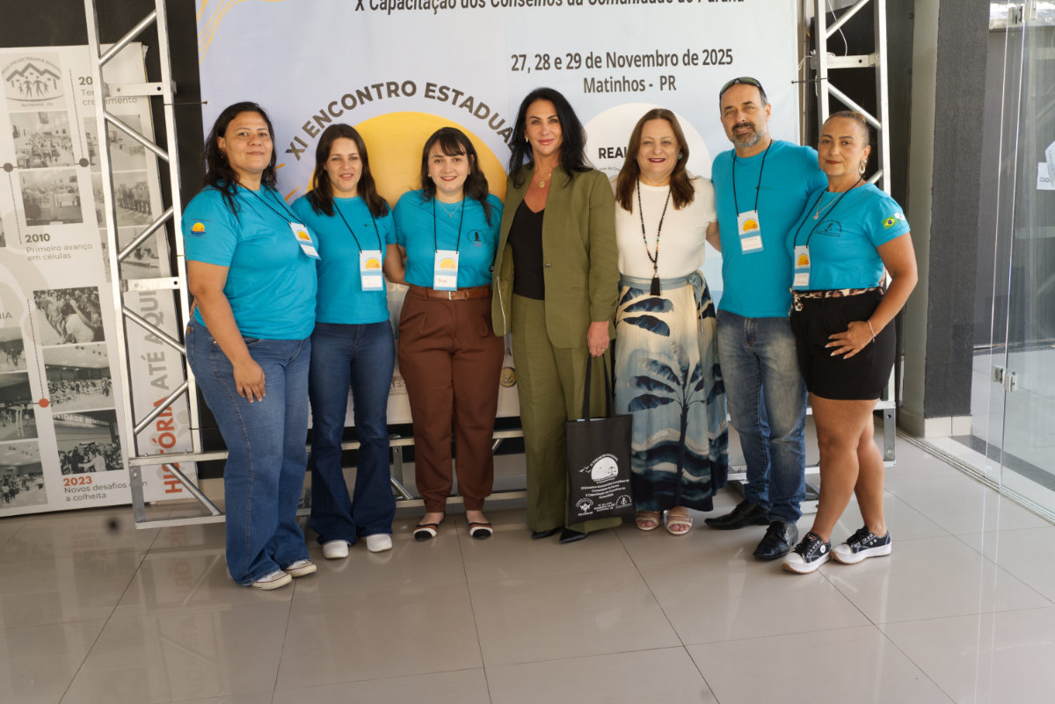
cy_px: 352
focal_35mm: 35
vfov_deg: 37.9
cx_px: 528
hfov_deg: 54.4
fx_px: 1026
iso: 500
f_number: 5.6
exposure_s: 1/80
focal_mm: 35
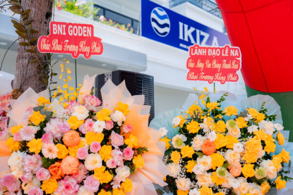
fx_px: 317
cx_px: 146
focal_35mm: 39
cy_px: 98
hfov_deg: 49.6
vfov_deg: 34.2
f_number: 3.2
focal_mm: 39
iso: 100
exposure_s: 1/500
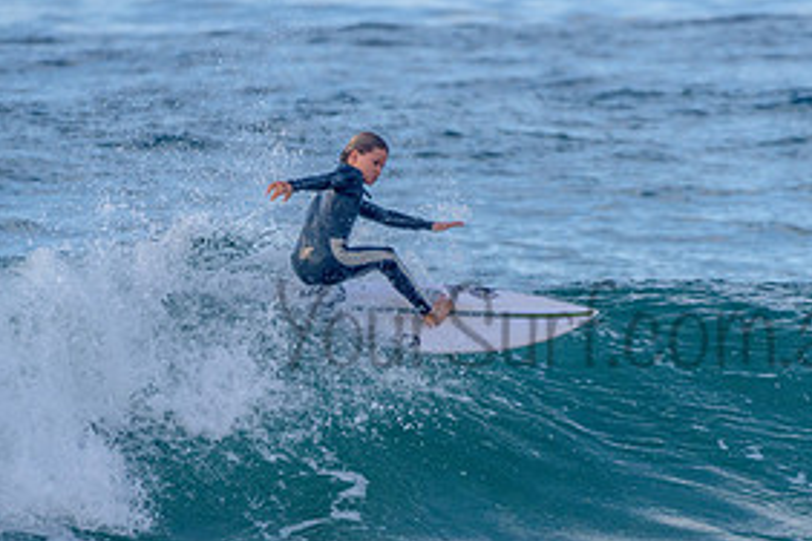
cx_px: 384
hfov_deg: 1.6
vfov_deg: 1.1
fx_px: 28395
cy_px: 304
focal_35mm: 1259
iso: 320
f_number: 5.6
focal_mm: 500
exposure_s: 1/1250
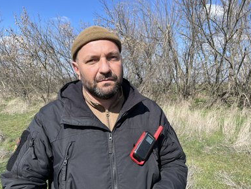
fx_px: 196
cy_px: 94
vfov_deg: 51.4
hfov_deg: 65.3
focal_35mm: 27
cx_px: 128
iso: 32
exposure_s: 1/3610
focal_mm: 4.2
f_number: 1.6
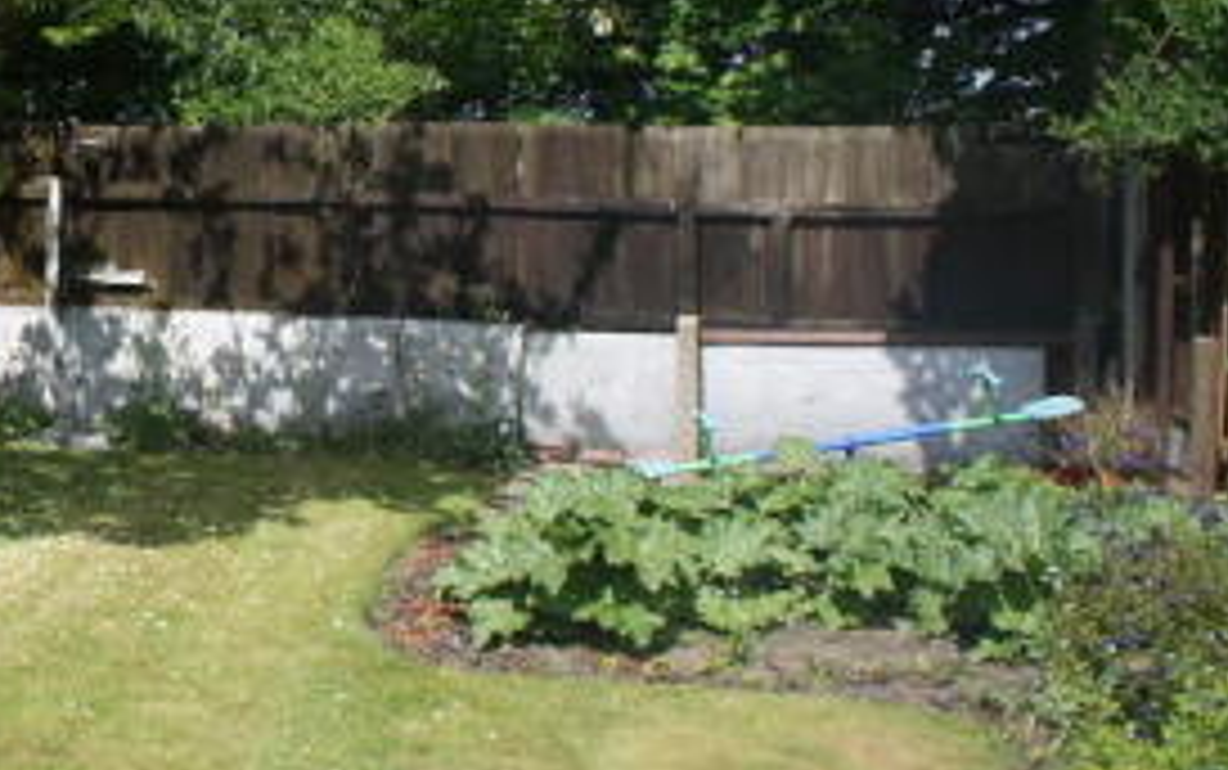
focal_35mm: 66
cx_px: -229
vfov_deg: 19.6
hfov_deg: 27.5
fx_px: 2210
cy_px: 171
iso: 200
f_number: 7.1
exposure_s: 1/320
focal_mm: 18
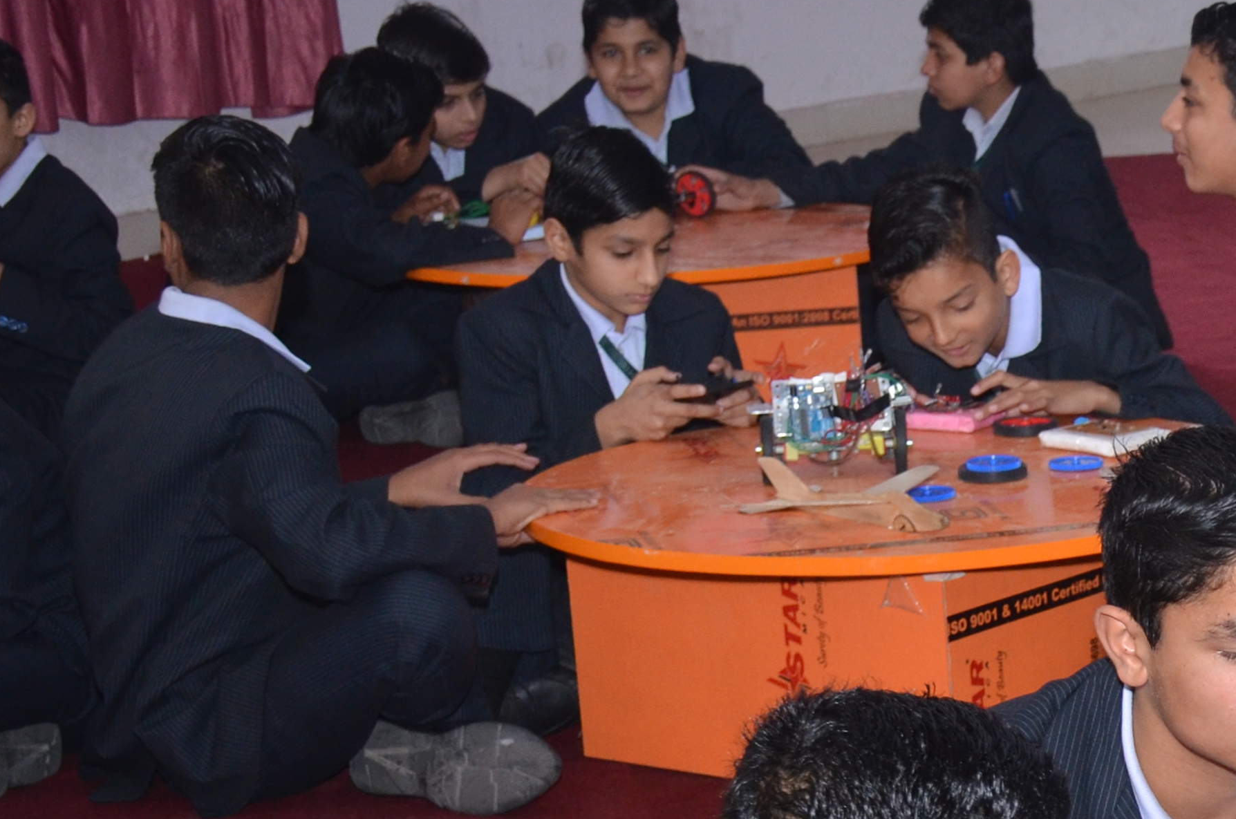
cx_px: 1667
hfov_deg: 15.6
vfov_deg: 10.8
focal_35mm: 124
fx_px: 4249
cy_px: 963
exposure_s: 1/60
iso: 400
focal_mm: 30
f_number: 5.6
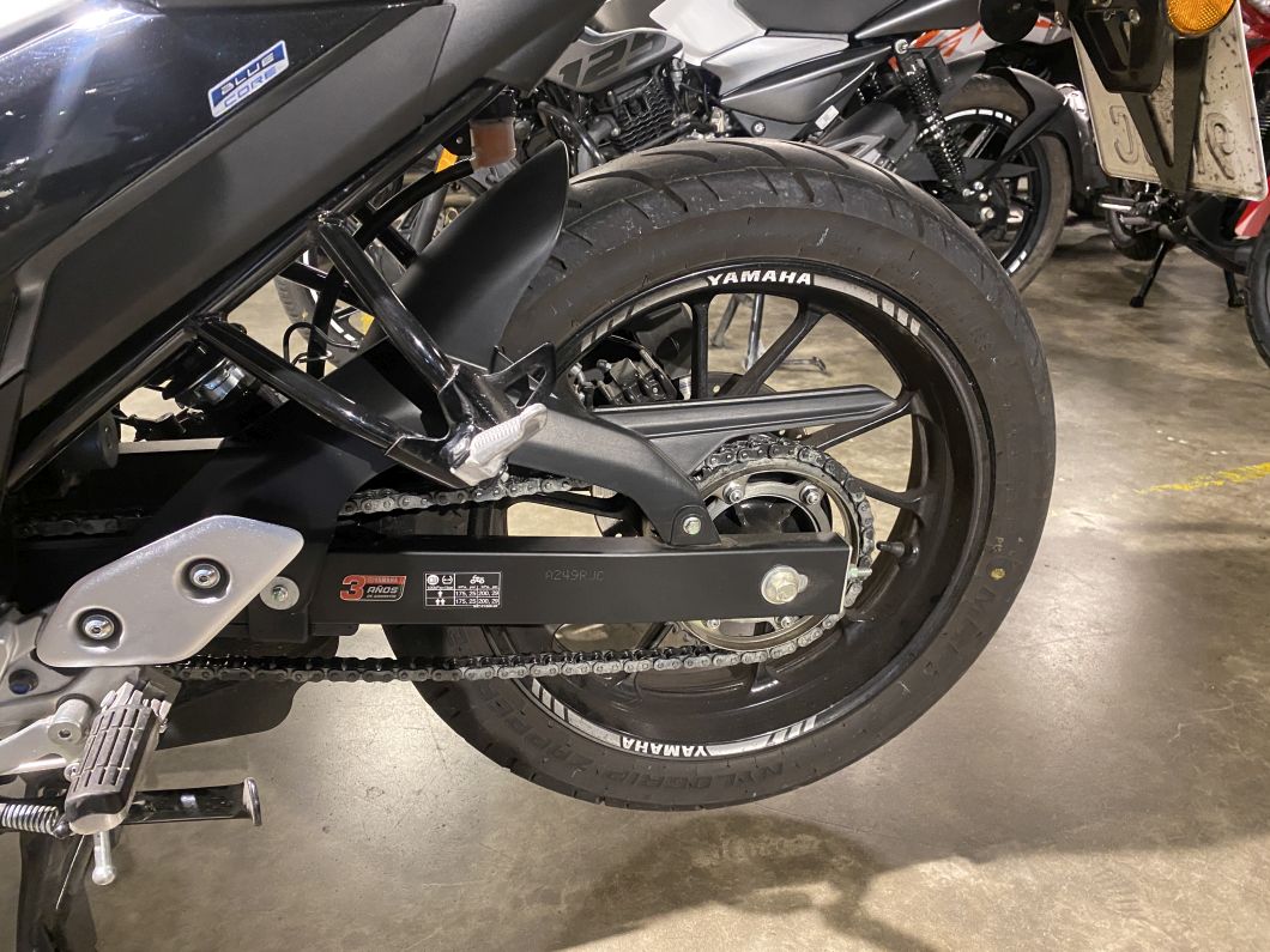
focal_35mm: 26
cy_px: 476
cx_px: 635
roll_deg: +1.9
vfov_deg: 53.1
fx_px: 954
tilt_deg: -23.8
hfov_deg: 67.3
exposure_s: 1/50
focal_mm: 4.25
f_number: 1.8
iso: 500
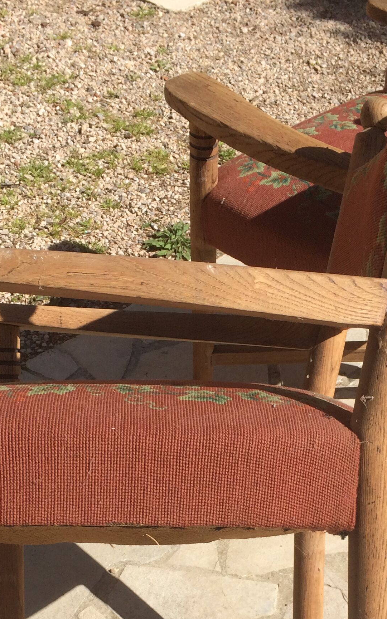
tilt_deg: -48.3
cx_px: 218
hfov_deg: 22.3
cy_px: 527
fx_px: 979
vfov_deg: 33.7
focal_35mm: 58
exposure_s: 1/2564
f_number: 2.2
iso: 32
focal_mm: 4.15
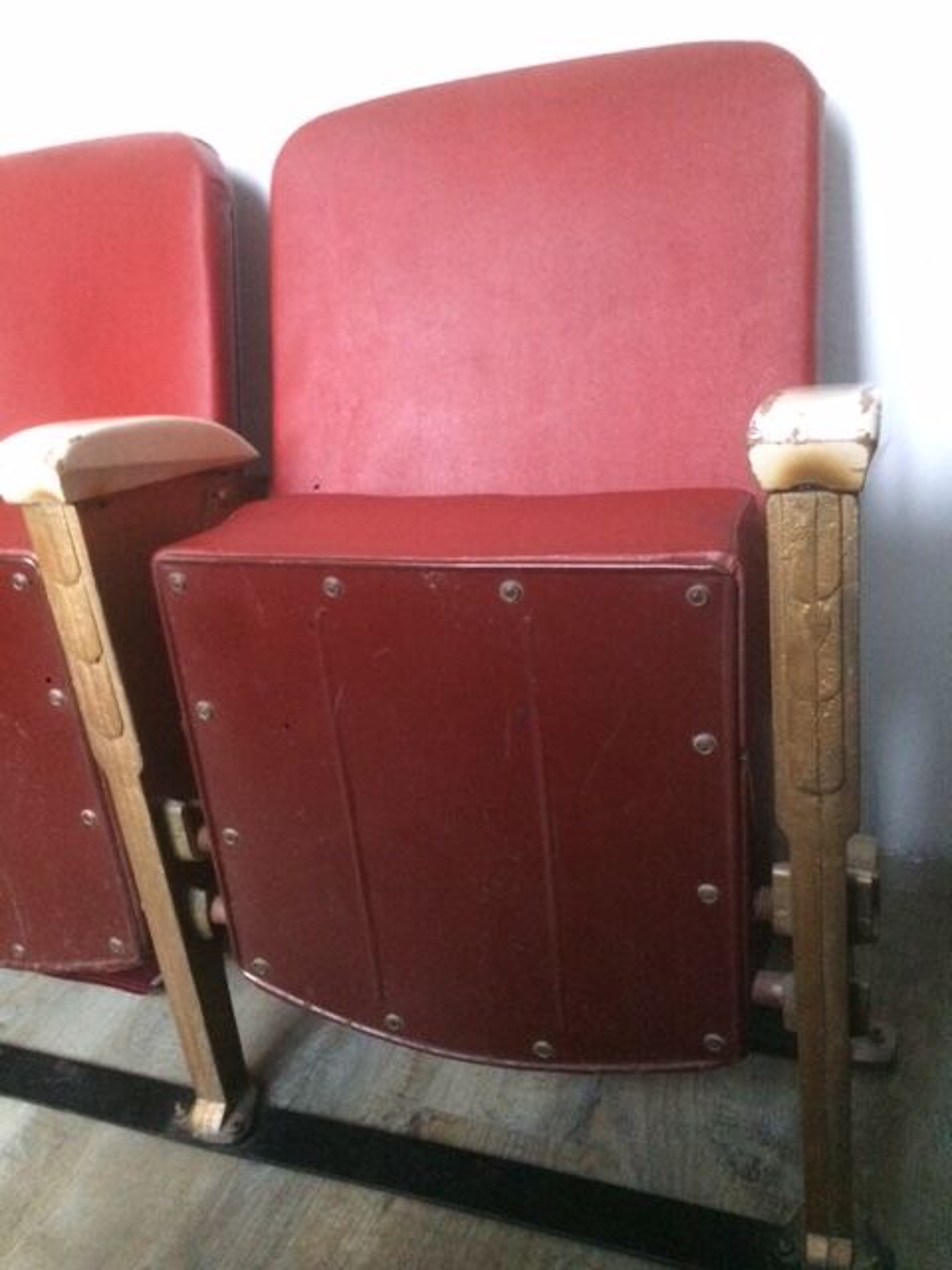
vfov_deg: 61.7
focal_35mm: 29
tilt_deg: -24.1
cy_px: 635
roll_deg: +8.5
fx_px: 1063
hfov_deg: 48.2
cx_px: 476
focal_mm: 4.15
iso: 400
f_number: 2.2
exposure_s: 1/17
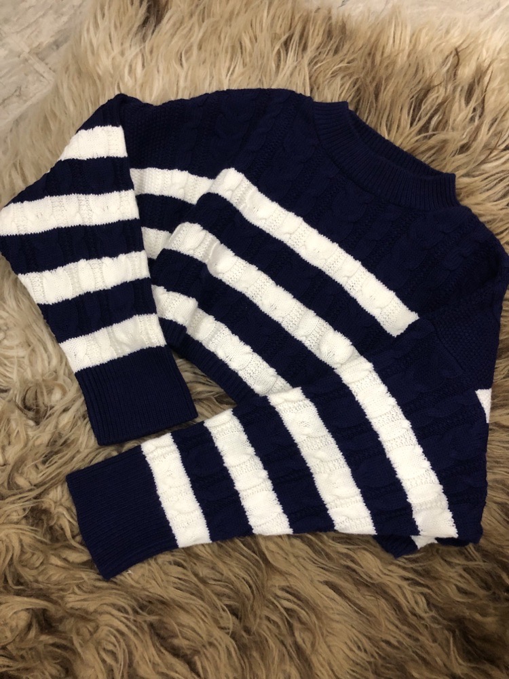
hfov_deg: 49.7
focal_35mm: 28
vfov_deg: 63.4
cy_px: 340
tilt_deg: -77.4
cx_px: 254
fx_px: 549
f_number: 1.8
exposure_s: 1/15
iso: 80
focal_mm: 4
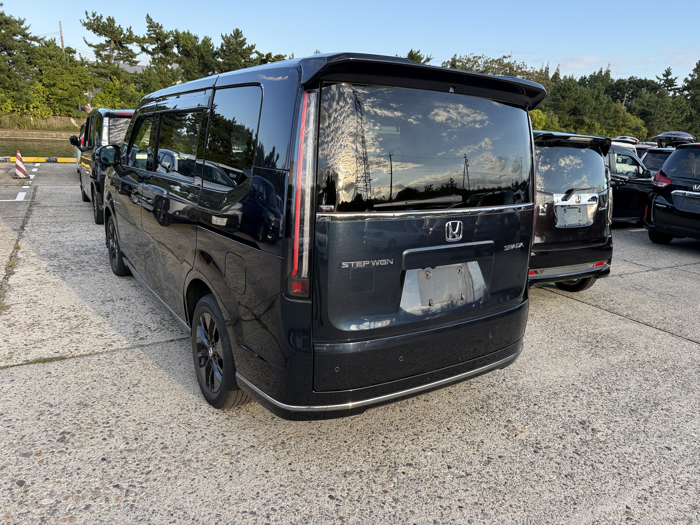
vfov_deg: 56.8
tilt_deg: -16.1
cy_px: 262
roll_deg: -1.9
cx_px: 350
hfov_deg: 71.6
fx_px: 485
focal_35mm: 24
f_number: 1.78
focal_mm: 6.76
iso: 100
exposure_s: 1/831
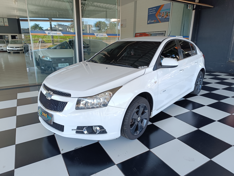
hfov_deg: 71.6
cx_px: 117
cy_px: 88
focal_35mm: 24
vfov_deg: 56.8
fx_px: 162
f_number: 1.65
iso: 80
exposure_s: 1/120
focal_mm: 6.14
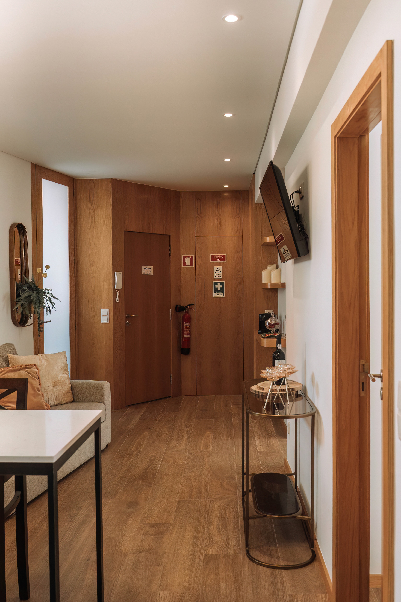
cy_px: 301
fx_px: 601
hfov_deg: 36.9
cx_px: 200
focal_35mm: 36
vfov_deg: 53.1
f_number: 5
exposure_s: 1/125
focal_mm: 24
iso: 1600
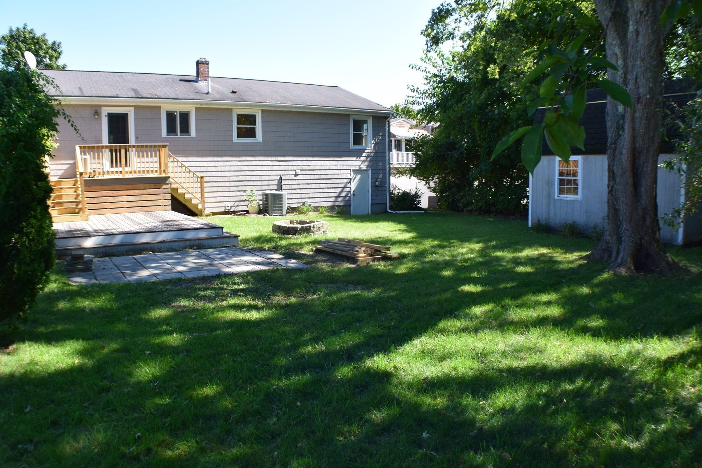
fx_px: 644
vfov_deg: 40.0
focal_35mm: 33
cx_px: 351
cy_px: 234
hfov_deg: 57.2
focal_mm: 22
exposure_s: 1/200
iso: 400
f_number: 10
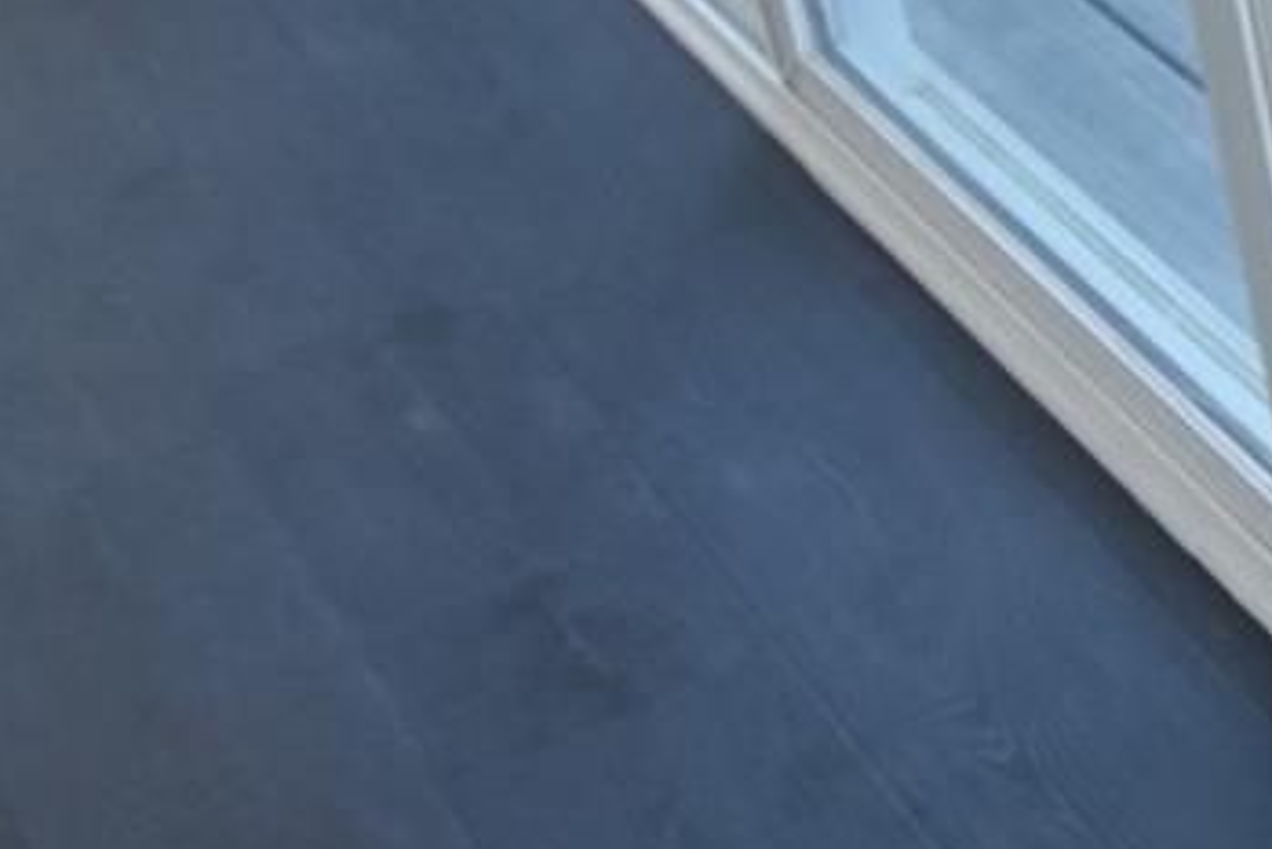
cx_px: 2435
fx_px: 3426
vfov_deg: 13.3
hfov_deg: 16.7
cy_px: -430
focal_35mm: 97
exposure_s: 1/160
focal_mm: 11
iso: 400
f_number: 6.3
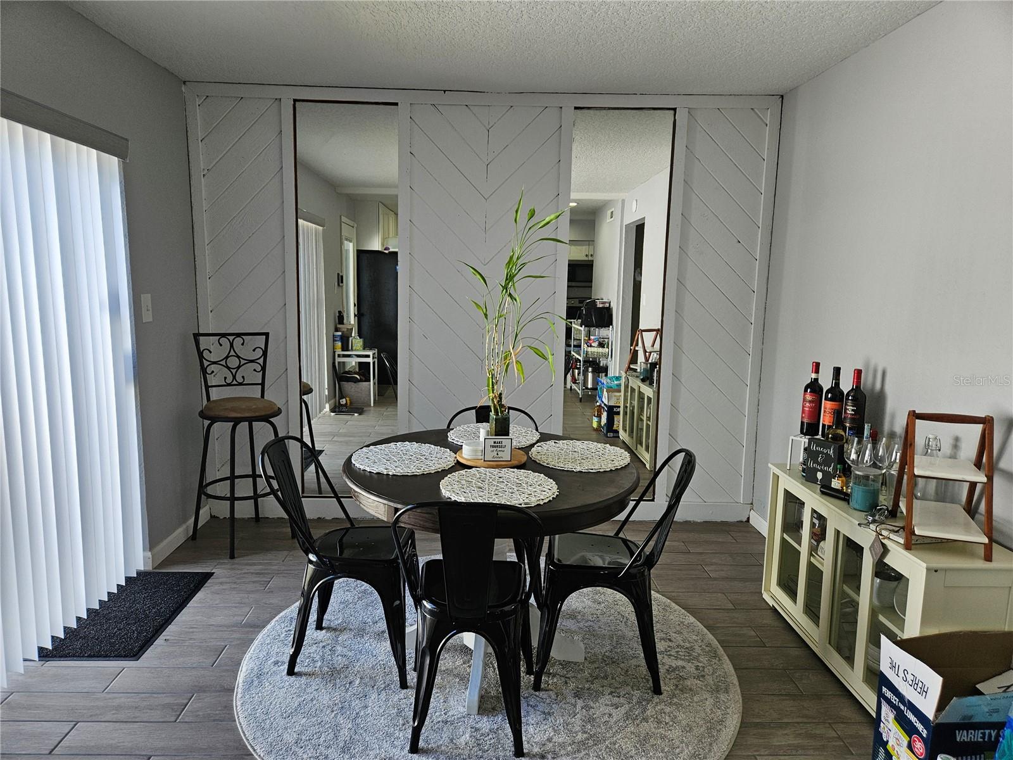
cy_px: 380
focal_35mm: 23
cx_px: 506
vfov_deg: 58.9
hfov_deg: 73.9
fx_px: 673
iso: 80
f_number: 1.8
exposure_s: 1/180
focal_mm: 5.4
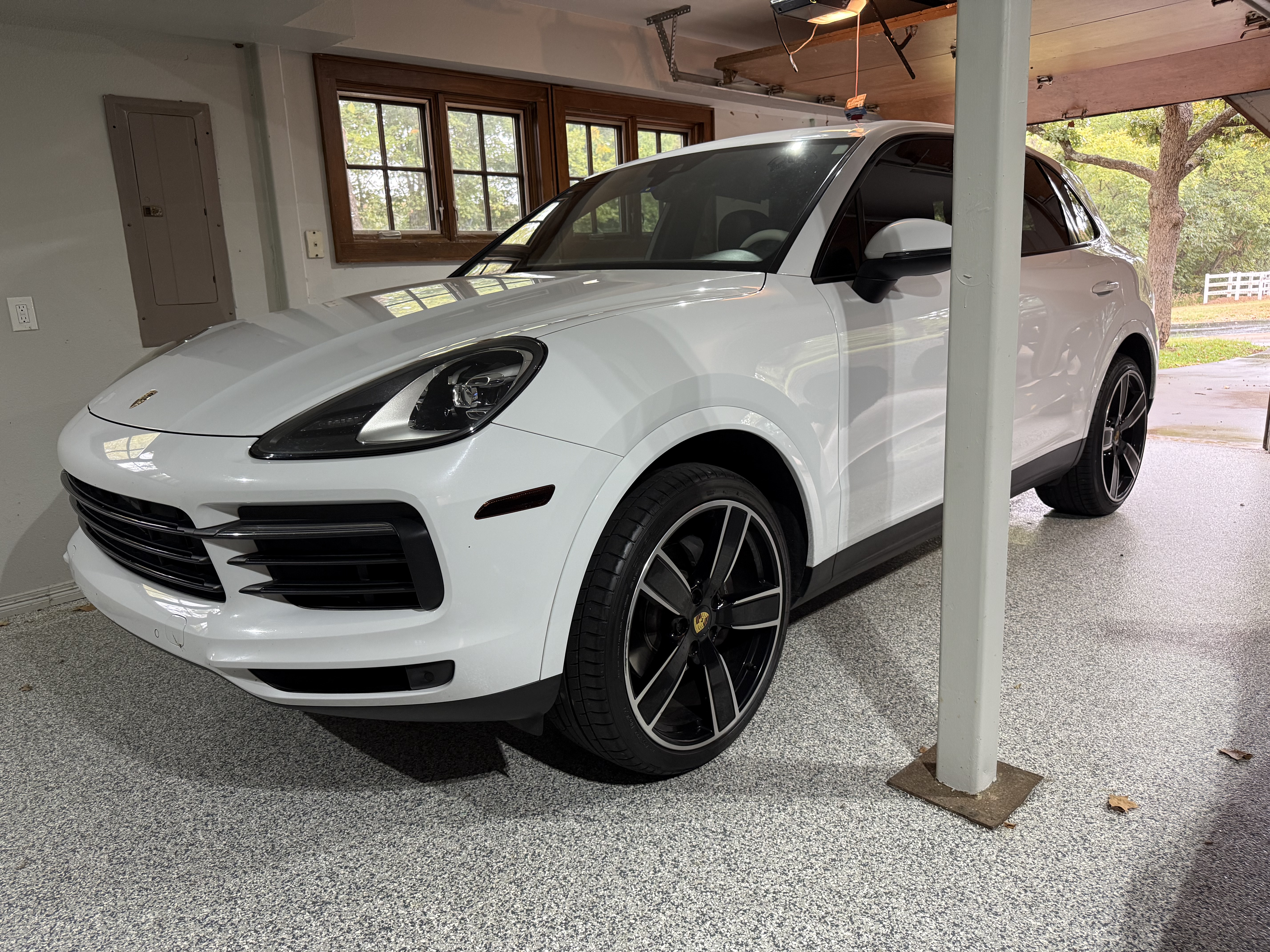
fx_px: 881
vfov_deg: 56.8
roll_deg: +2.6
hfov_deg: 71.6
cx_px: 635
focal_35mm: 24
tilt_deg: -13.2
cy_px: 476
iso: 250
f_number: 1.78
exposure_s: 1/60
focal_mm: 6.76
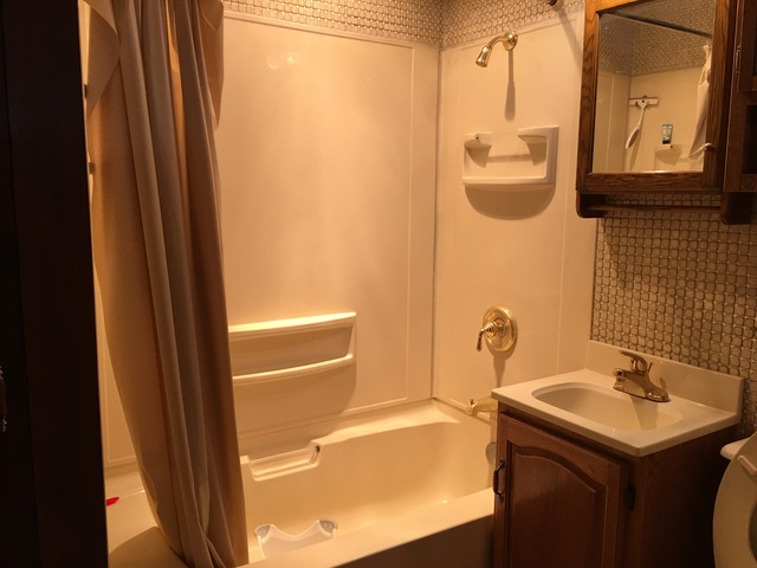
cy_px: 284
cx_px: 378
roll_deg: -0.8
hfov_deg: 61.7
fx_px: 634
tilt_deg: -7.1
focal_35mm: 29
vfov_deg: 48.2
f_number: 2.2
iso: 40
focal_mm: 4.15
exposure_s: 1/30
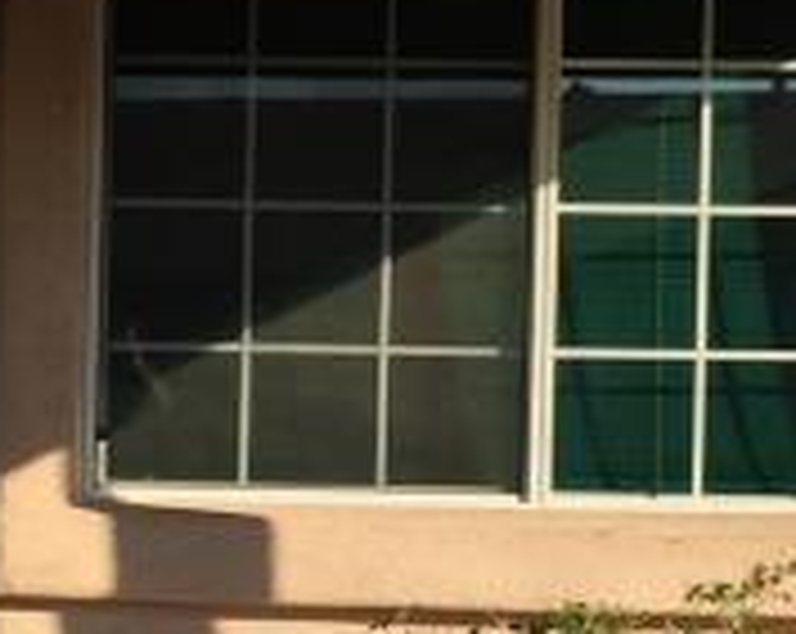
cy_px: 508
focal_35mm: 164
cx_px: -63
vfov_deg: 9.4
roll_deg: -0.5
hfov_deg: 11.6
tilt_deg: -2.7
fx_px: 3857
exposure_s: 1/1319
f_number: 2.2
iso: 32
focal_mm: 4.15
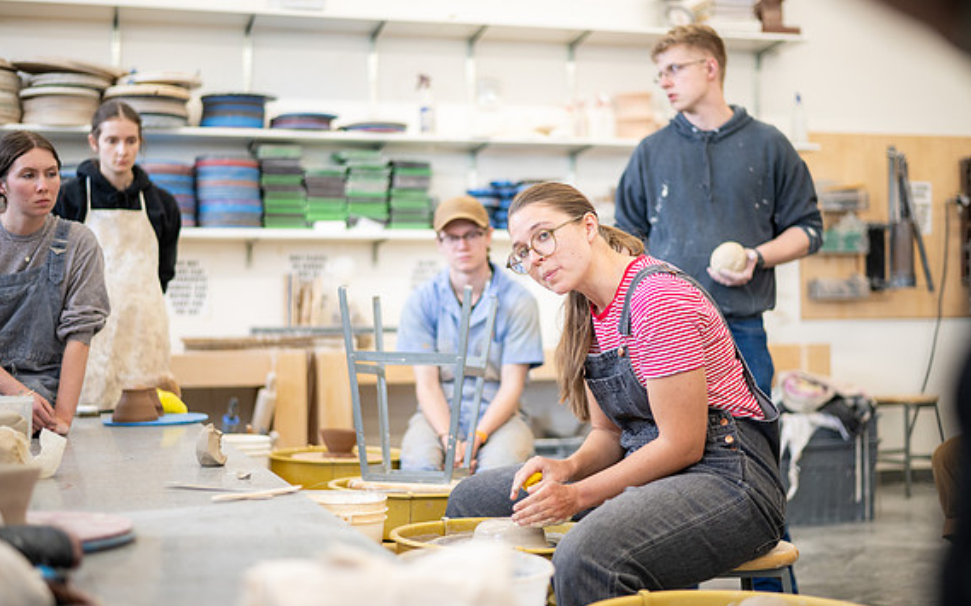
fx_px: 1375
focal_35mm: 52
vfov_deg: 24.8
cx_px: 478
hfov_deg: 38.9
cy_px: 303
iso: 400
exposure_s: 1/250
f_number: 1.8
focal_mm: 50
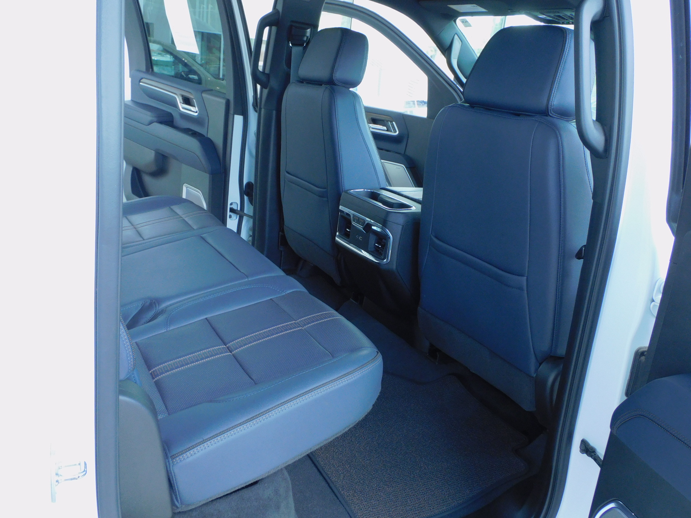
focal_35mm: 30
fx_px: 599
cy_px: 259
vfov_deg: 46.8
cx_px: 346
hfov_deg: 60.0
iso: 200
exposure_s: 1/30
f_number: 3.5
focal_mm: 5.4
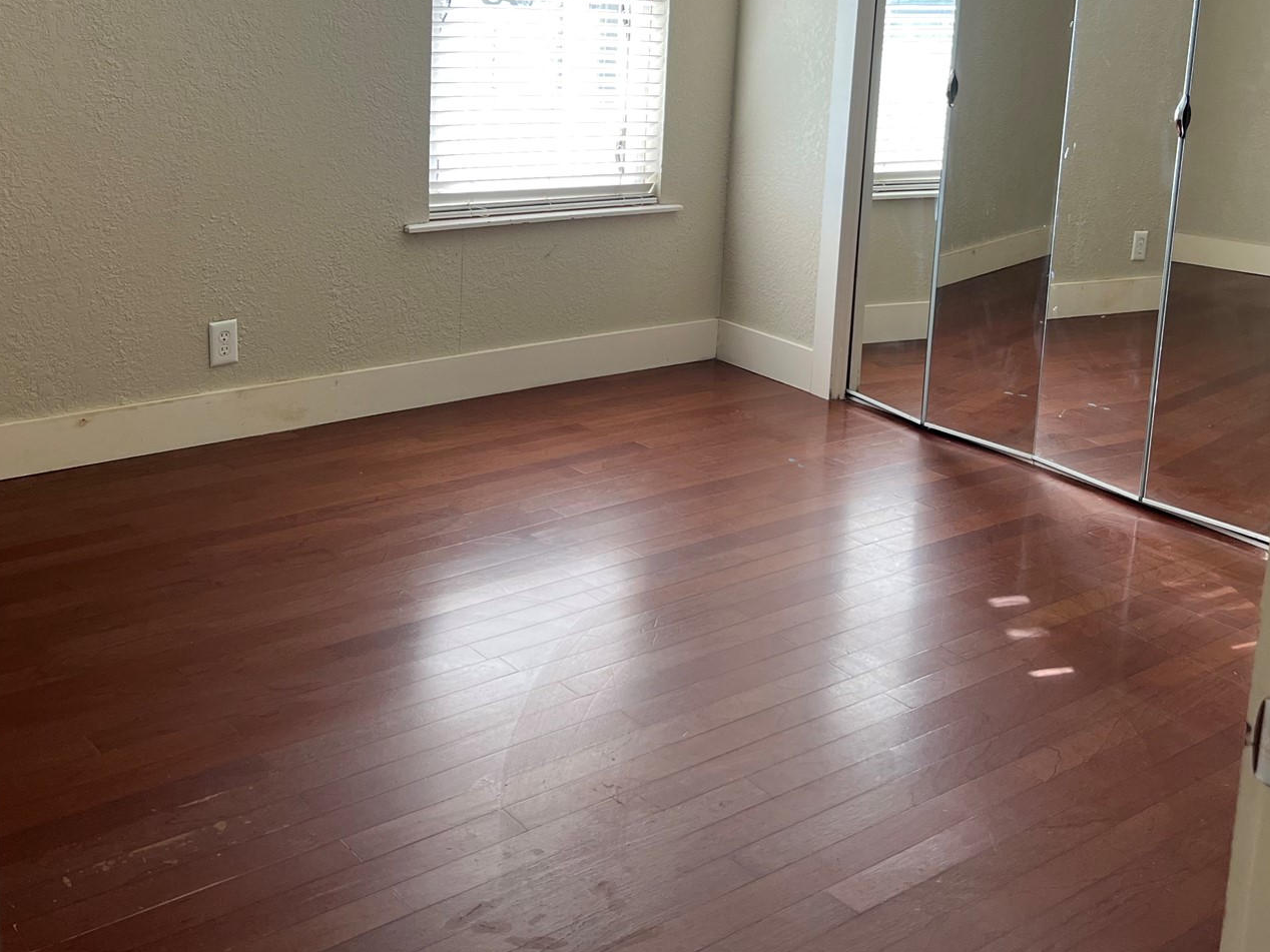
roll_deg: -2.6
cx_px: 662
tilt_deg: -12.1
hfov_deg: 44.8
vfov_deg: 33.5
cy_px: 217
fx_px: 1541
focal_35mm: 42
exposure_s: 1/121
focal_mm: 5.7
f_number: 1.5
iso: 64
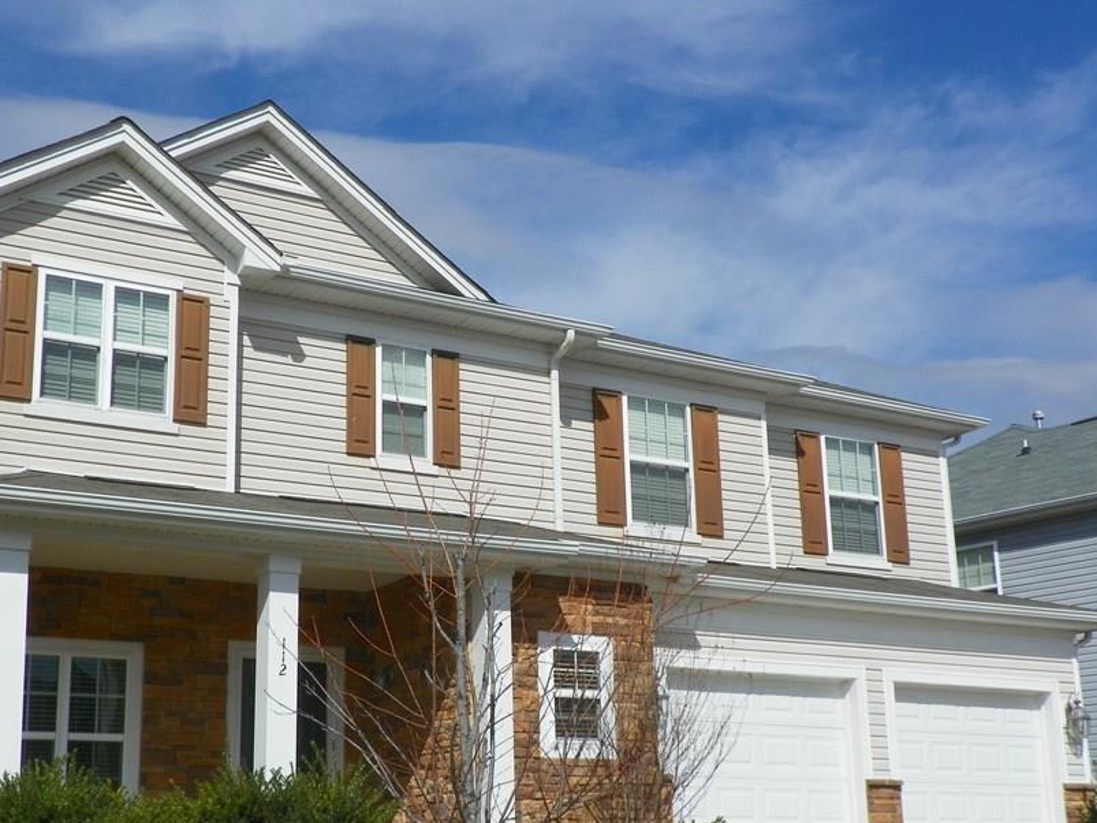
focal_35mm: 51
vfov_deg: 28.5
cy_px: 500
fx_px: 1616
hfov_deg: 37.4
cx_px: 470
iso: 64
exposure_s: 1/500
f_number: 6.3
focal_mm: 7.1
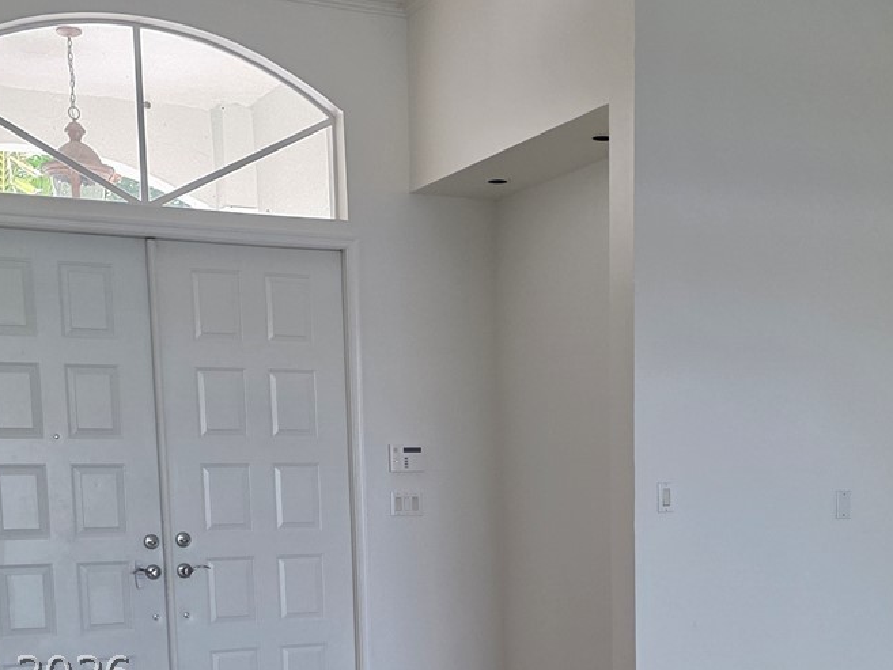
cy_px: 673
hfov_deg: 34.2
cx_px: 548
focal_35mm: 56
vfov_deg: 24.9
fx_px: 1445
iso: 160
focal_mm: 6.3
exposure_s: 1/120
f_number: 1.7
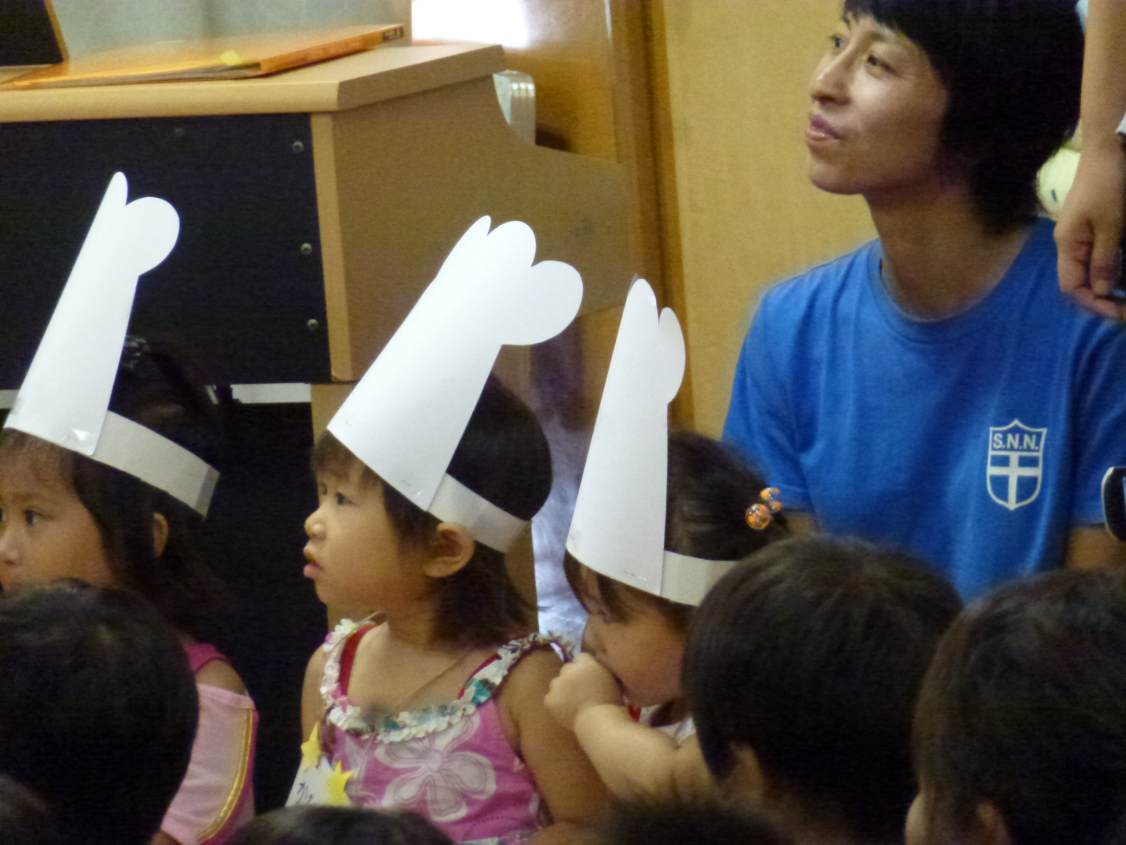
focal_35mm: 384
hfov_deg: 5.2
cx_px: 563
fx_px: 12491
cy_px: 422
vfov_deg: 3.9
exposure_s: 1/40
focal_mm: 68.8
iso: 1600
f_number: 5.9
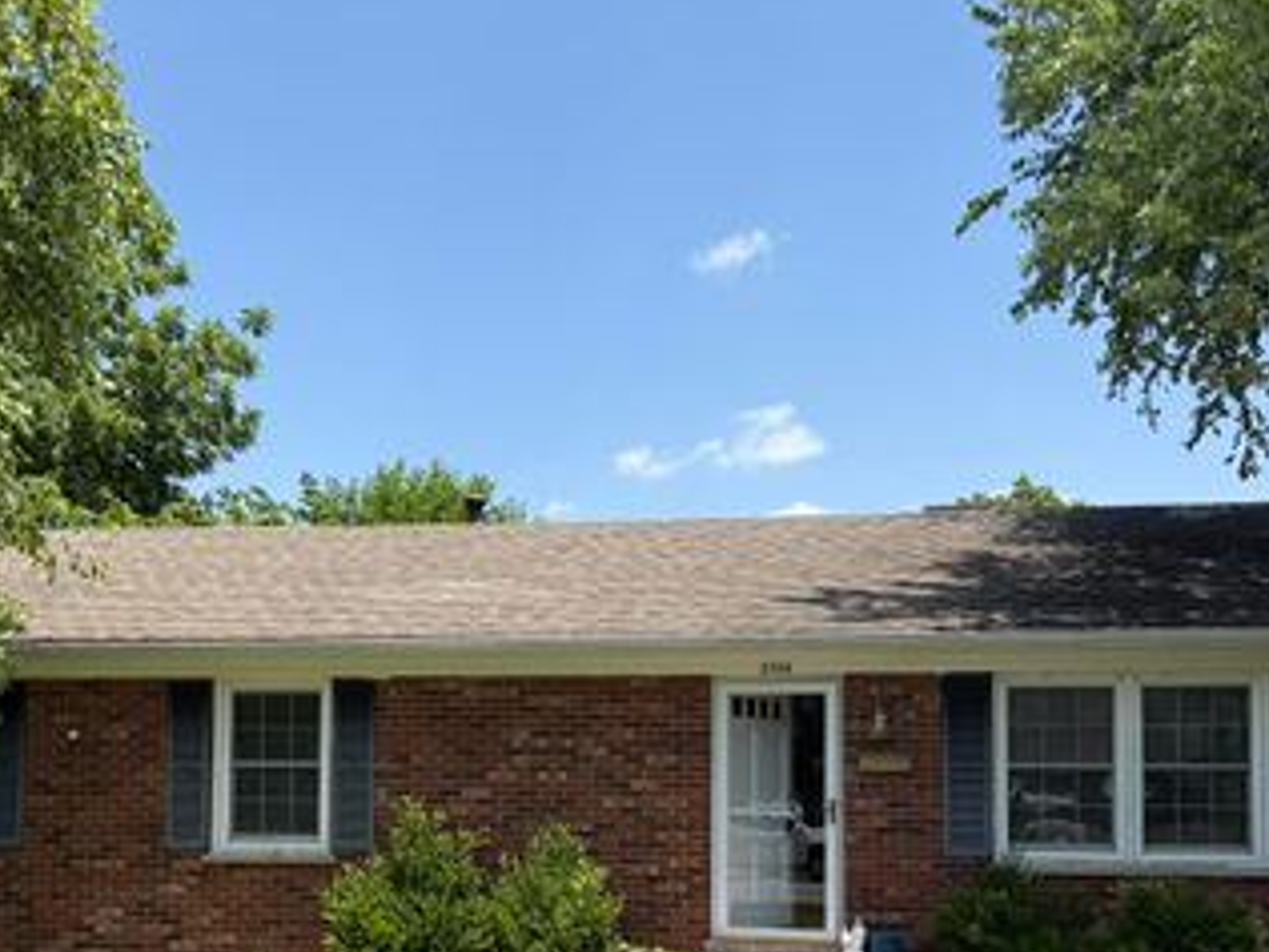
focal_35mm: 38
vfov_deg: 36.6
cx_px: 542
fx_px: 1393
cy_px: 741
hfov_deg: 48.8
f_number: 1.78
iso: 80
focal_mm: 6.76
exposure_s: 1/2907
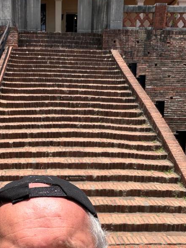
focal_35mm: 49
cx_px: 57
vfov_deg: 37.7
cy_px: 192
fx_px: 351
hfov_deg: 29.4
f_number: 1.9
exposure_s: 1/1072
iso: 25
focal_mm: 2.71
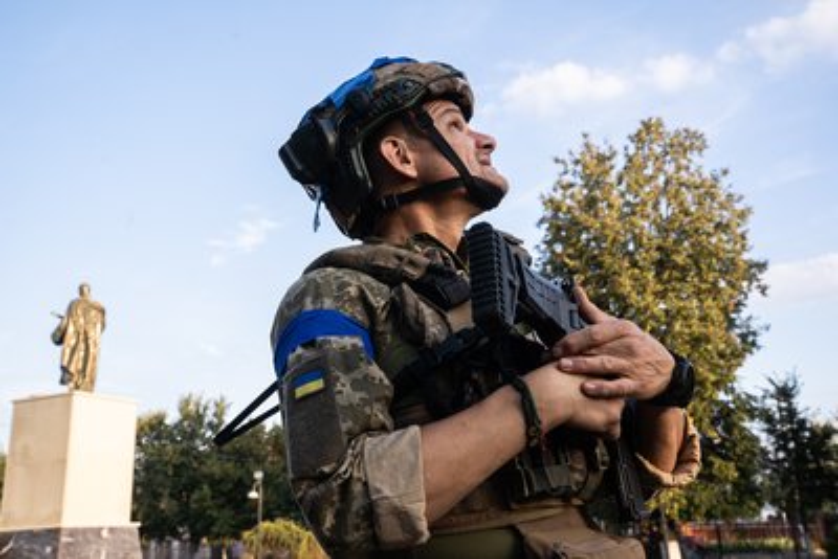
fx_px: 862
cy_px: 280
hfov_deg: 51.9
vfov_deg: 36.0
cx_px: 419
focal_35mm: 37
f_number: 9
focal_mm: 37
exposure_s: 1/250
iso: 320
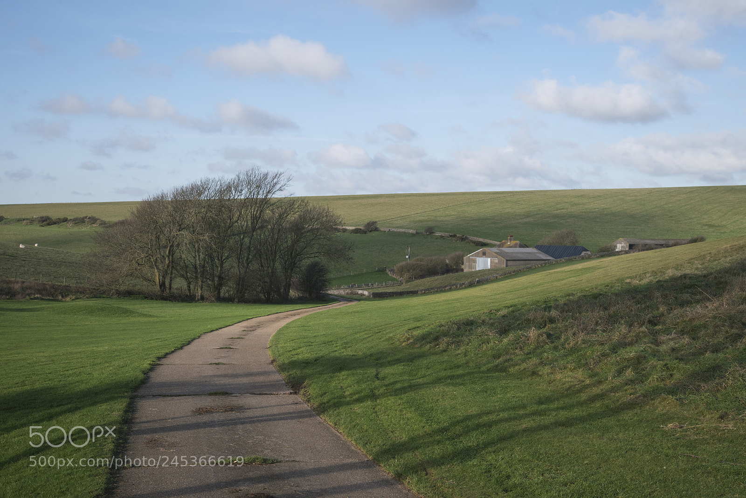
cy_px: 249
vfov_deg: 28.1
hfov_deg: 41.1
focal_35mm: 48
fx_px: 995
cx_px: 373
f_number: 11
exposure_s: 1/400
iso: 500
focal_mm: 48
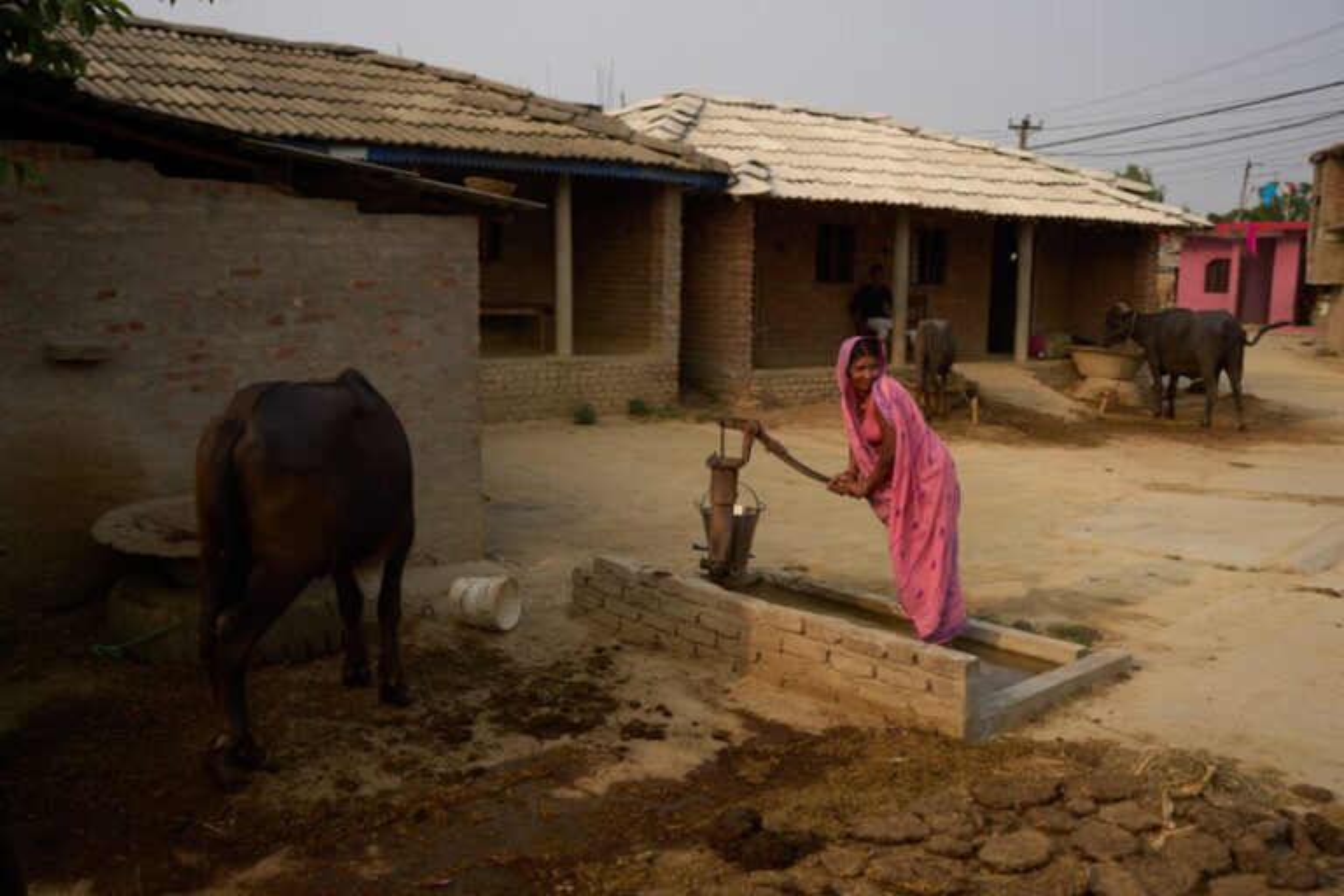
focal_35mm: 35
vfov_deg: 37.9
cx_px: 672
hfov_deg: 54.4
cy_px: 448
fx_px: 1307
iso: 100
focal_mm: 35
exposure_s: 1/2500
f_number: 2
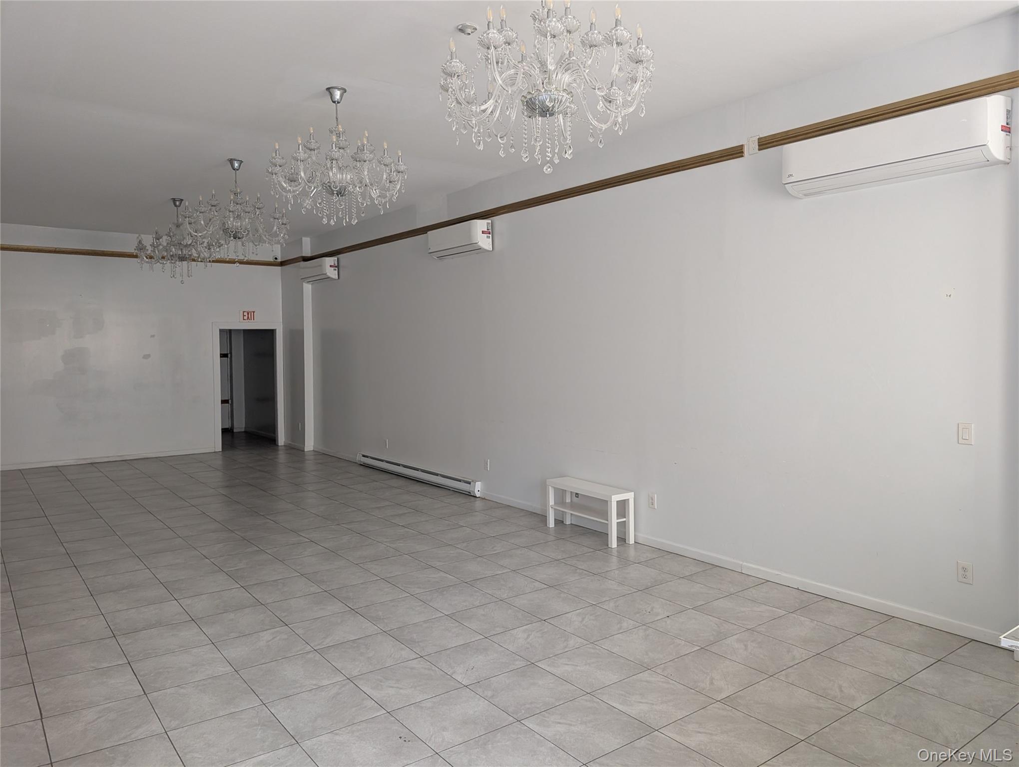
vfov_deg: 56.9
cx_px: 510
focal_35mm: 24
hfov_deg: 71.5
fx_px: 707
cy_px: 384
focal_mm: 6.9
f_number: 1.68
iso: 792
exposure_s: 1/86.3
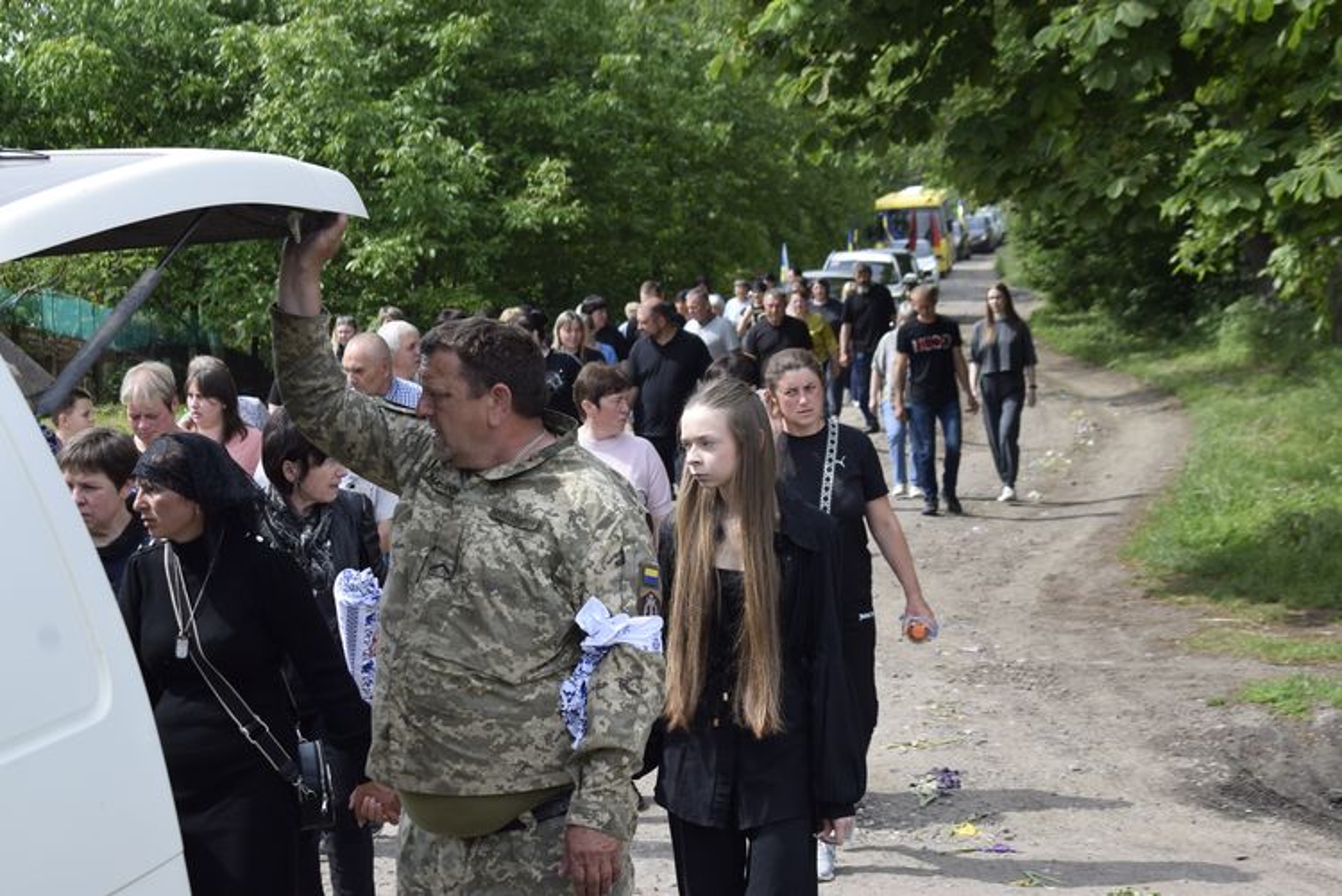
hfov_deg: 24.6
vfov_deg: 16.6
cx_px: 671
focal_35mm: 82
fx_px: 3077
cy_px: 448
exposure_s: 1/250
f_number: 8
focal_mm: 55
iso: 200
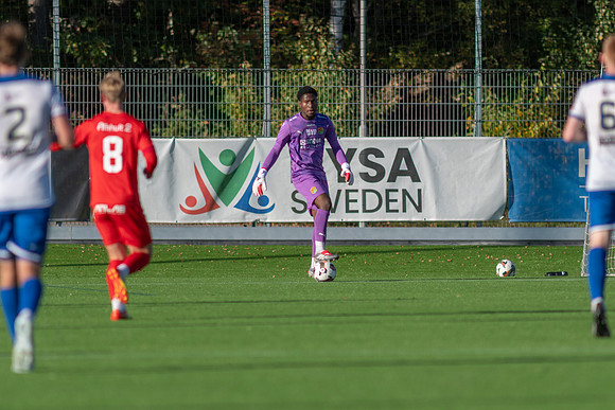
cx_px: 308
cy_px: 205
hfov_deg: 3.4
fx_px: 10252
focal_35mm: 600
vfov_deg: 2.3
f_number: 3.2
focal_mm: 300
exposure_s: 1/2000
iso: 100
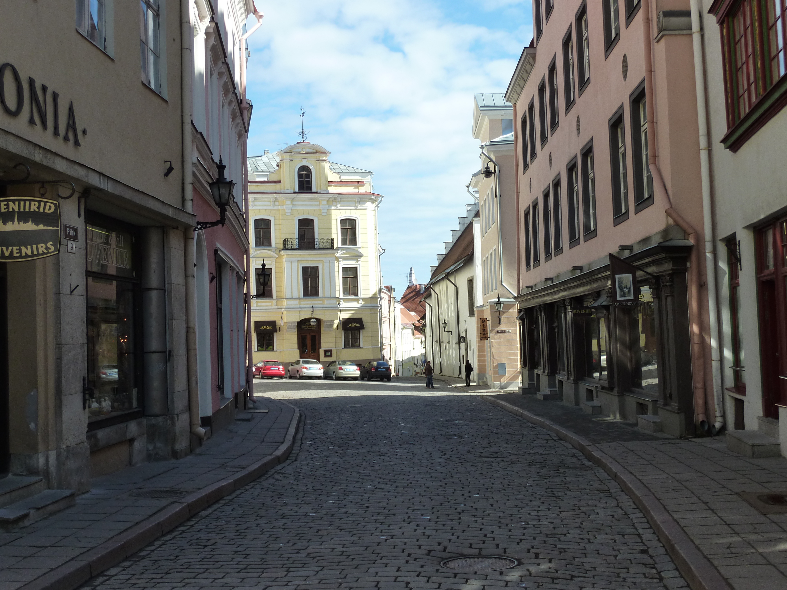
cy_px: 295
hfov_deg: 44.8
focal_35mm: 42
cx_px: 394
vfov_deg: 34.3
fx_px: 955
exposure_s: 1/400
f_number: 4
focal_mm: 6.9
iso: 125
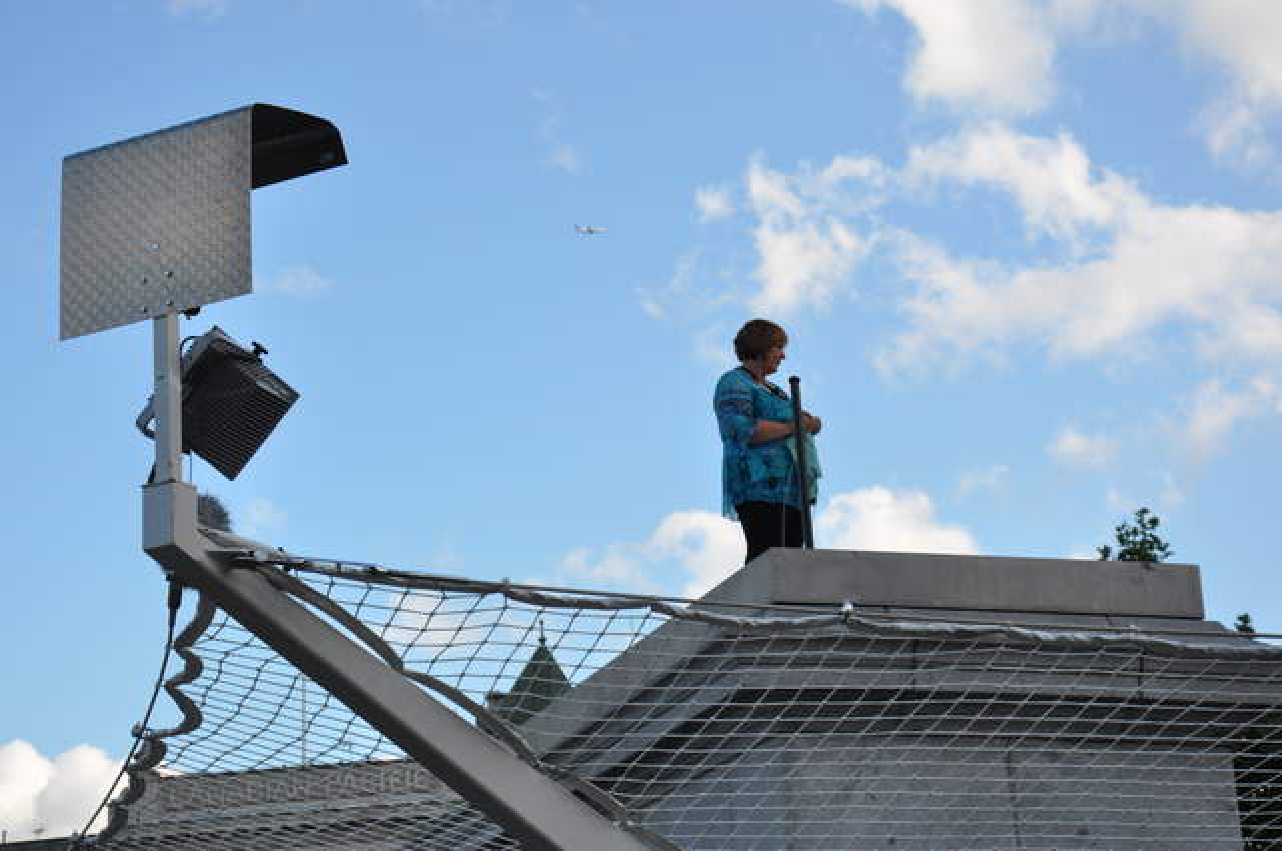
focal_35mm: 87
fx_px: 3094
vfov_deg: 15.7
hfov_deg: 23.4
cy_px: 426
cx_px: 641
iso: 200
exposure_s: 1/250
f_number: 8
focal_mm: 58
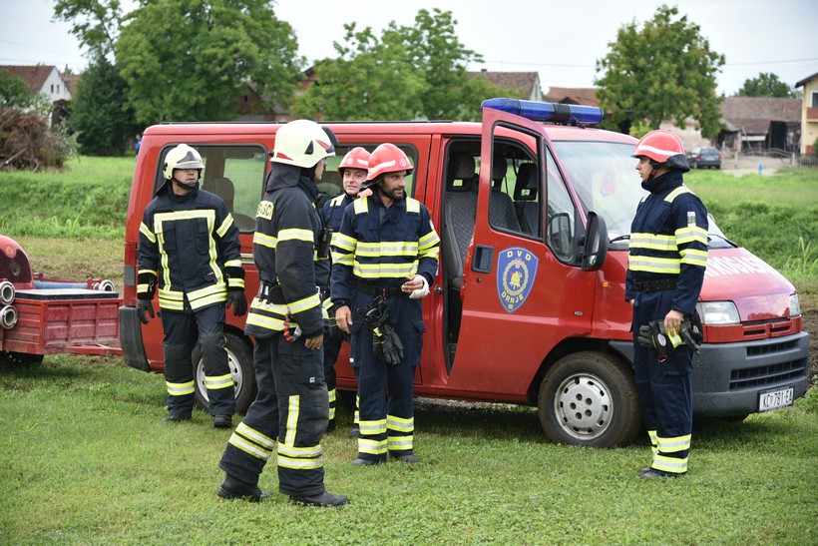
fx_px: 1773
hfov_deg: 26.0
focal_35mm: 78
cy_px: 273
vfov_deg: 17.5
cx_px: 409
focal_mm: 78
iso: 320
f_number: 4
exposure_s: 1/400
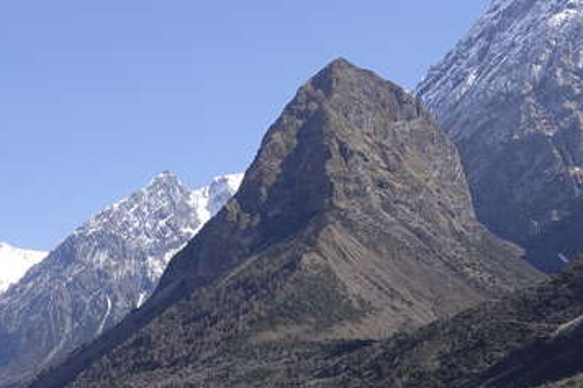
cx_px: 126
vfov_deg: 16.7
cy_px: 327
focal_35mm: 81
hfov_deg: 24.7
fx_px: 1311
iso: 125
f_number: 5.6
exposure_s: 1/400
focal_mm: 8.8
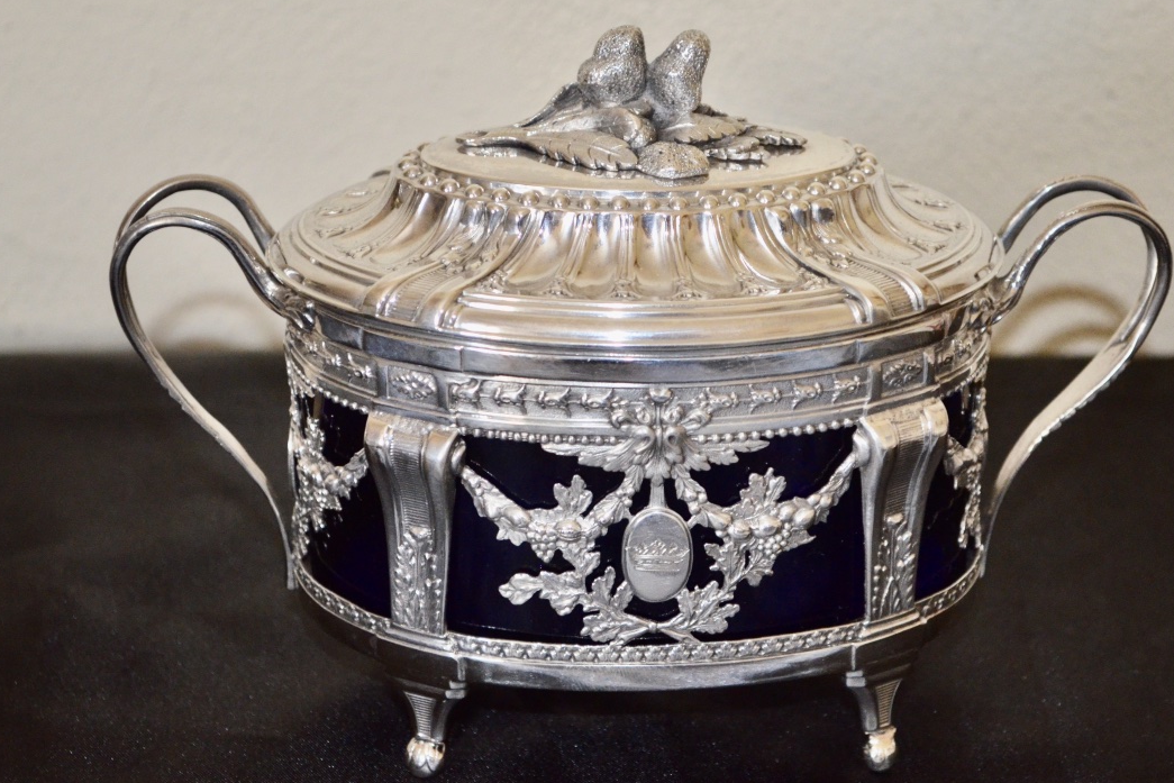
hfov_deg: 21.5
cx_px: 643
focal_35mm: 95
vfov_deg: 14.5
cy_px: 369
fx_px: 3084
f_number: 5.6
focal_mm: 55
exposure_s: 1/60
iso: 2000
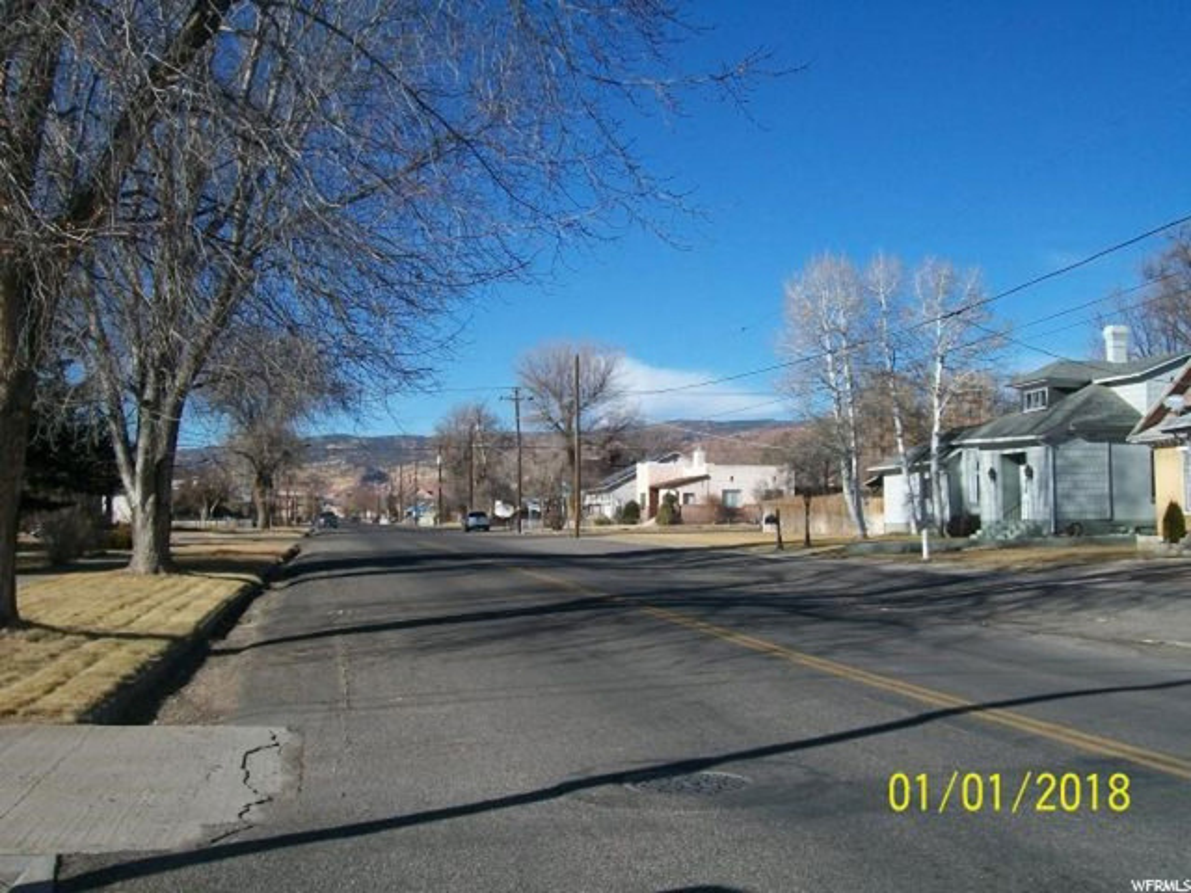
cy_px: 446
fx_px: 1239
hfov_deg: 51.4
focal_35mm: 36
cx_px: 596
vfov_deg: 39.7
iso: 80
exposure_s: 1/500
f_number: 4.8
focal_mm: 6
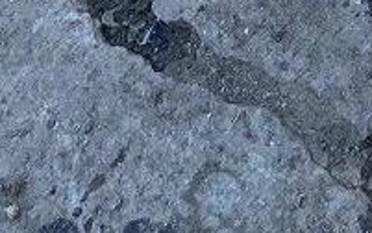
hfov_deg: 10.6
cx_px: 696
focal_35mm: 183
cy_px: -847
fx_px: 1857
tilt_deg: -49.4
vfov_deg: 5.7
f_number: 1.8
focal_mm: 4.25
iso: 32
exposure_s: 1/1034
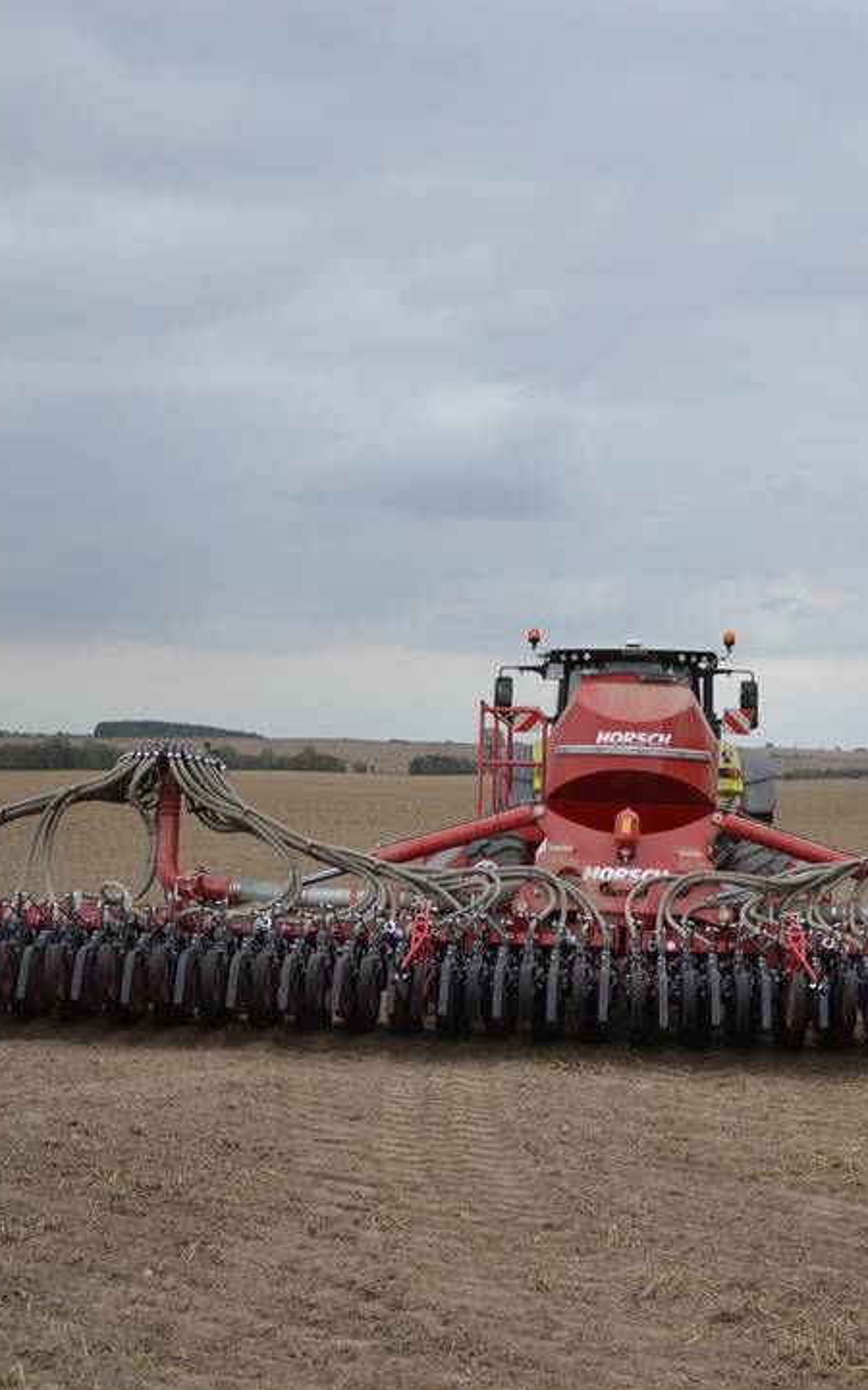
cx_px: 627
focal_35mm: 58
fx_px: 2187
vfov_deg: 35.2
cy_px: 696
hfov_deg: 22.3
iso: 400
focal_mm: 25
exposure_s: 1/1000
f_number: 4.5
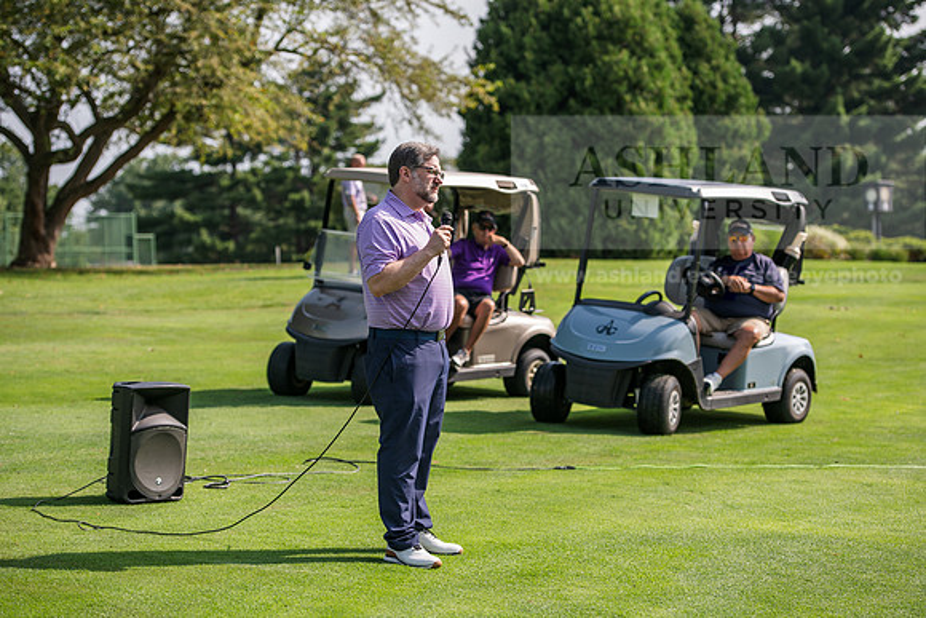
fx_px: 2367
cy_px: 309
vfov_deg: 14.9
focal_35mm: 92
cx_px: 463
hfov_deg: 22.1
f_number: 3.5
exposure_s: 1/500
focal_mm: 92
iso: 80
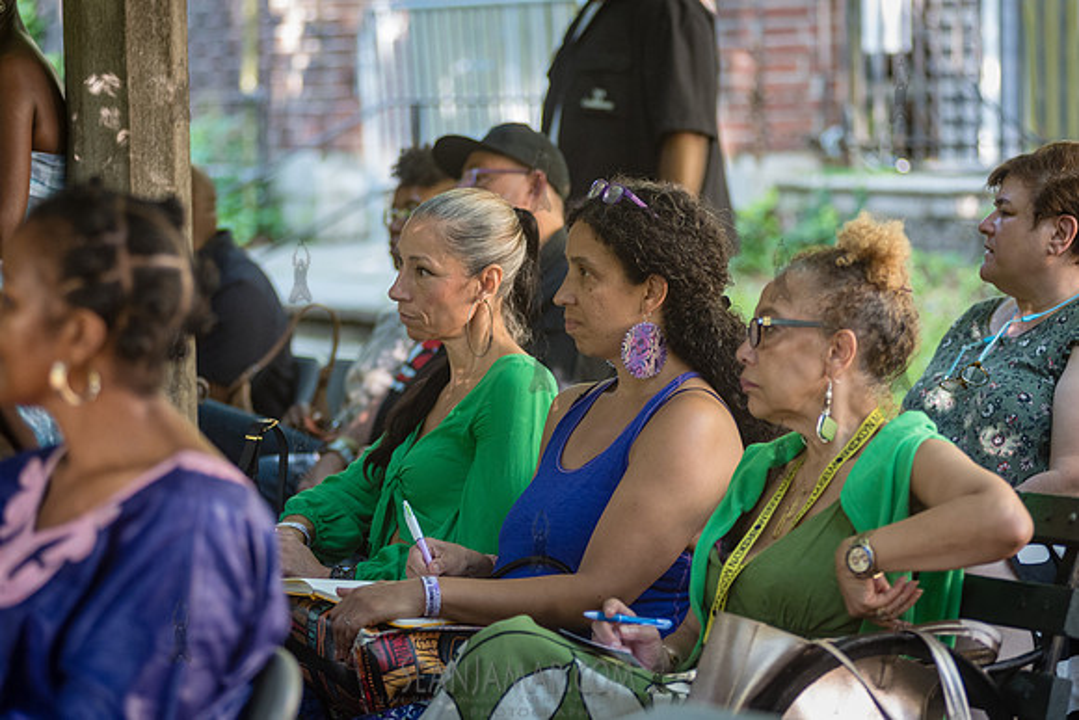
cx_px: 540
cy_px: 360
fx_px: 4025
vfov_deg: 10.2
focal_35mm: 134
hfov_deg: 15.3
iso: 1600
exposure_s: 1/200
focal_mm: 112
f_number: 2.8
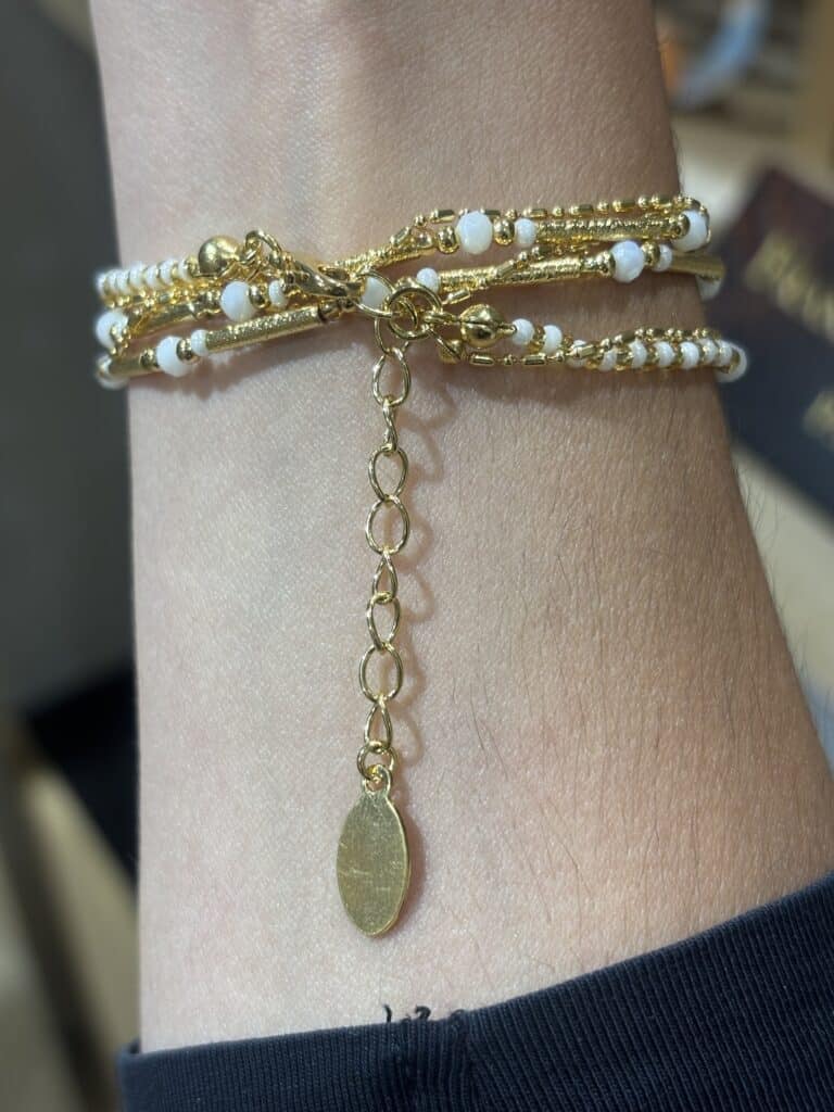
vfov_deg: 36.8
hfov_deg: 28.0
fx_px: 1670
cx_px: 417
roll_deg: +0.0
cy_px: 556
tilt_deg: -43.5
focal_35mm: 52
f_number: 1.6
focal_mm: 5.96
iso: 25
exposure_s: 1/50
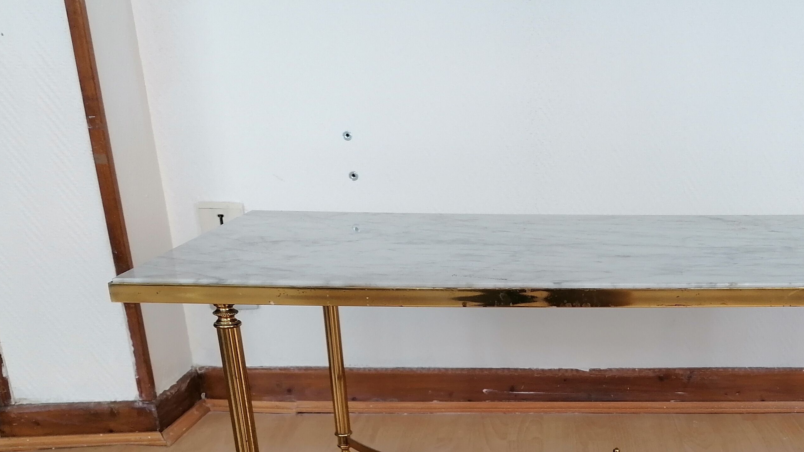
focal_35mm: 46
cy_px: 461
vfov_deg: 24.7
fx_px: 981
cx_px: 596
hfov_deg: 43.3
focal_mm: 4.75
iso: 80
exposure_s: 1/100
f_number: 1.8
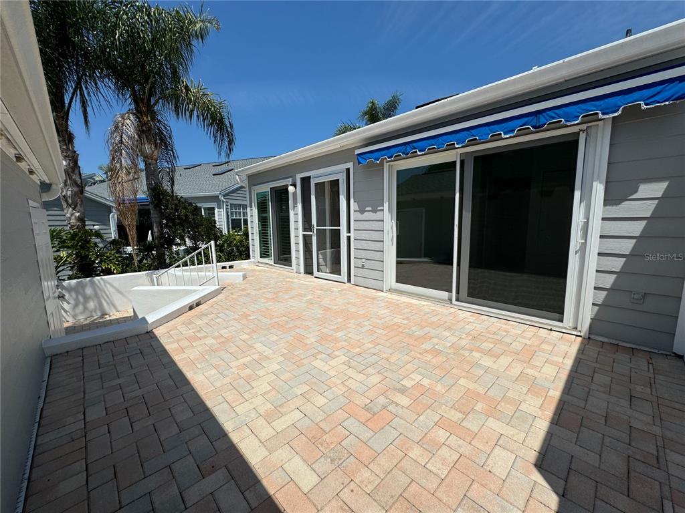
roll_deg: +0.1
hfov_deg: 102.1
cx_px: 342
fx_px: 277
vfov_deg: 85.7
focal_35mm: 14
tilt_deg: -8.0
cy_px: 256
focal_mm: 2.22
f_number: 2.2
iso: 40
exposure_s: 1/4367
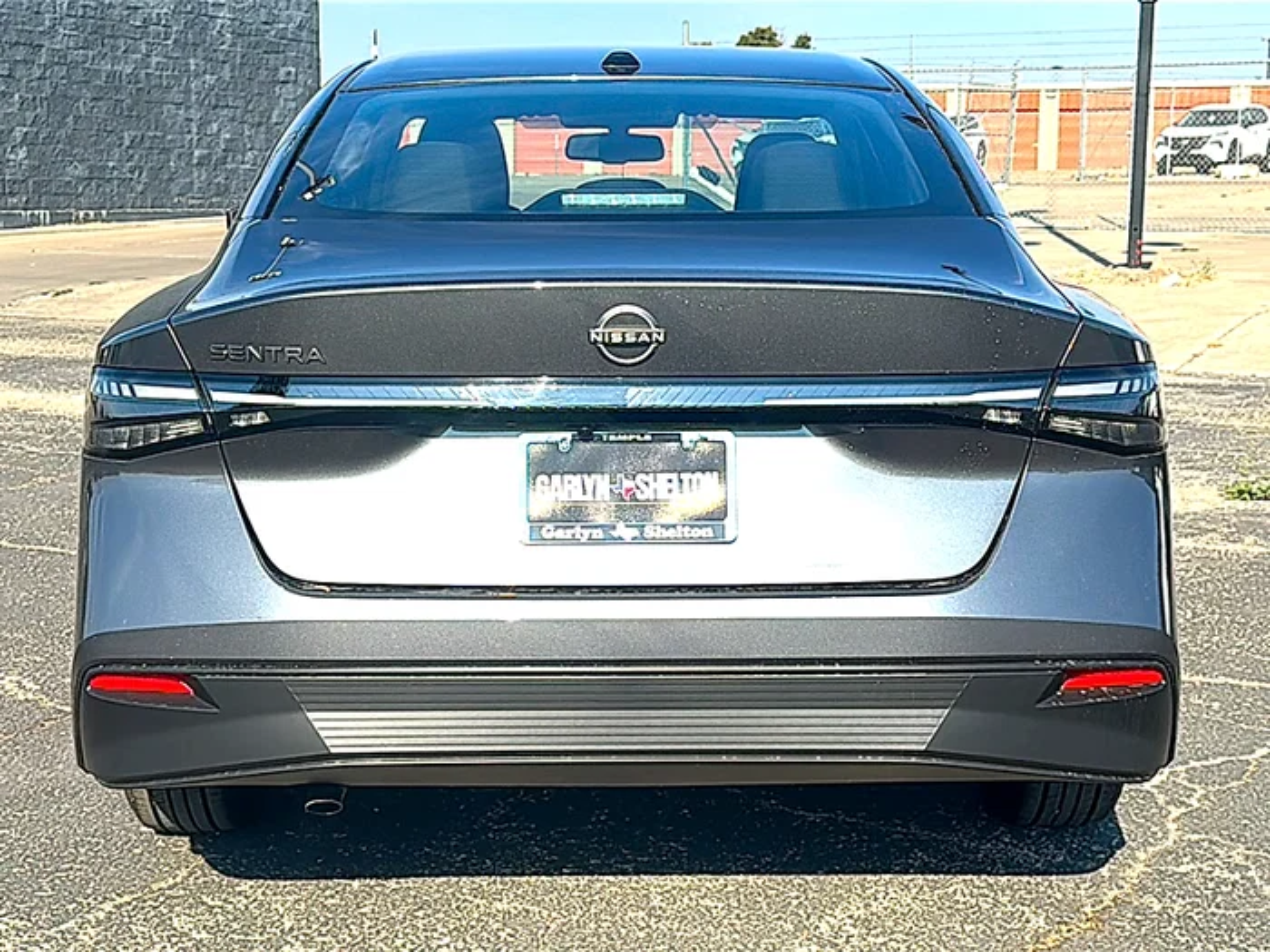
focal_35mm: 49
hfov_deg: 38.9
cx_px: 635
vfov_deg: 29.7
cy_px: 476
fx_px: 1798
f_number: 1.78
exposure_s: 1/4587
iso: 80
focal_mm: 6.86
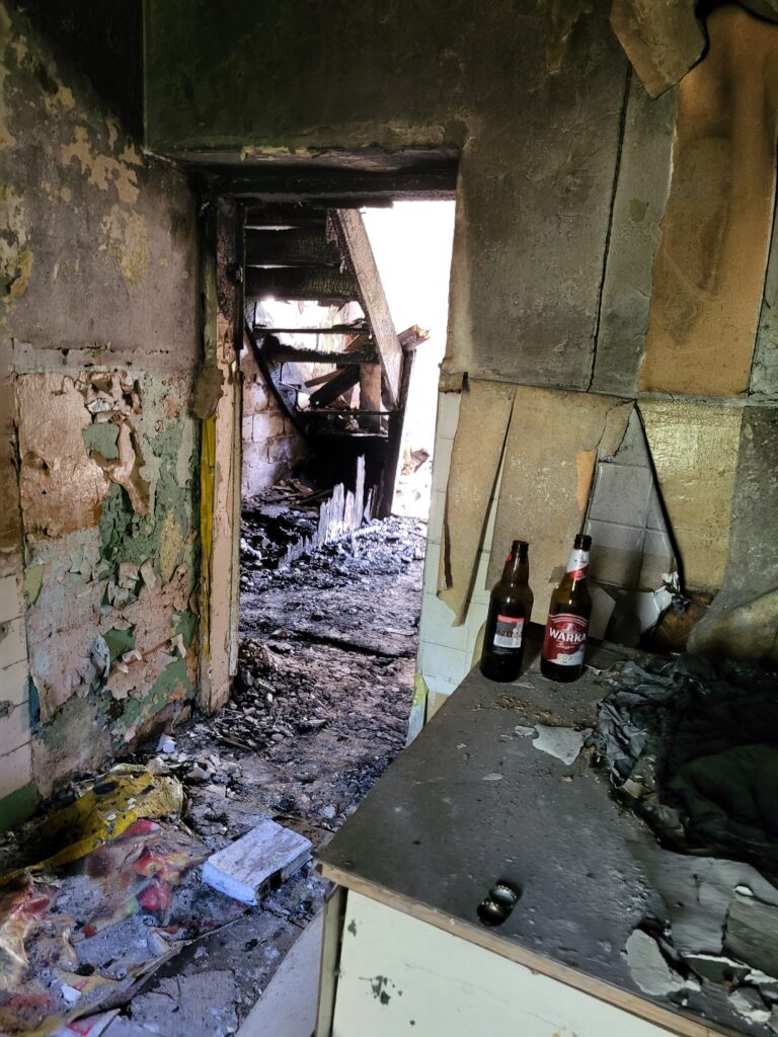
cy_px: 518
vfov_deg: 67.3
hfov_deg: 53.1
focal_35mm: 26
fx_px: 779
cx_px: 389
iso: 640
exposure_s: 1/33
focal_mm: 5.4
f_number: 1.8
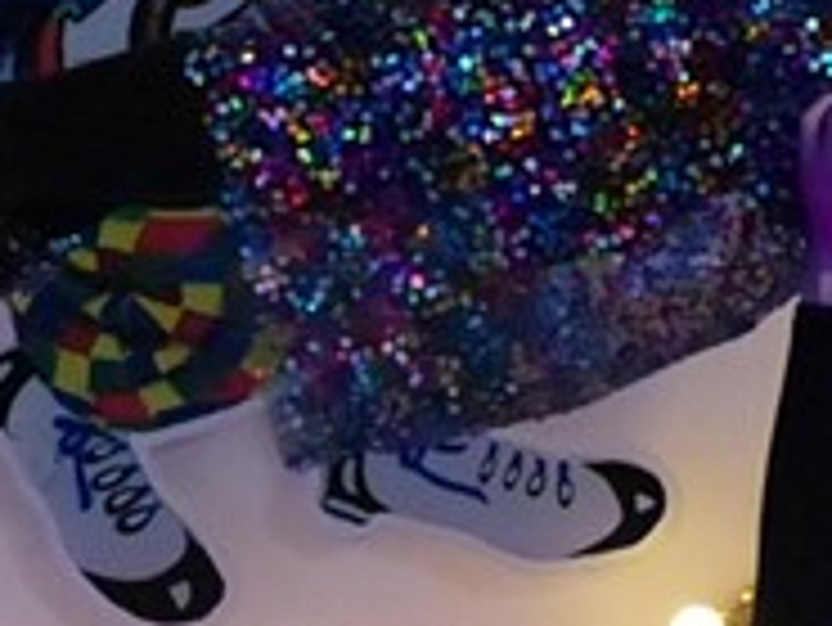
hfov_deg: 3.4
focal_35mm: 575
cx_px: 139
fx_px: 13829
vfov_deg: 2.6
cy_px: 399
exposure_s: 1/200
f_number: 4
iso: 1600
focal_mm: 31.1
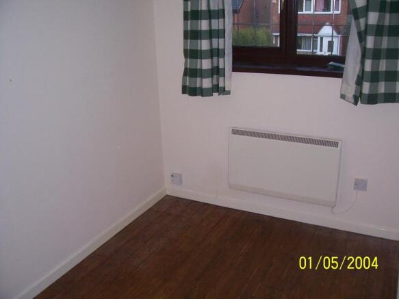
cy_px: 150
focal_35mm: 34
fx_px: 392
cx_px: 200
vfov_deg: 41.8
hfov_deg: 54.0
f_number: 2.7
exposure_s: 1/60
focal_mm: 5.6
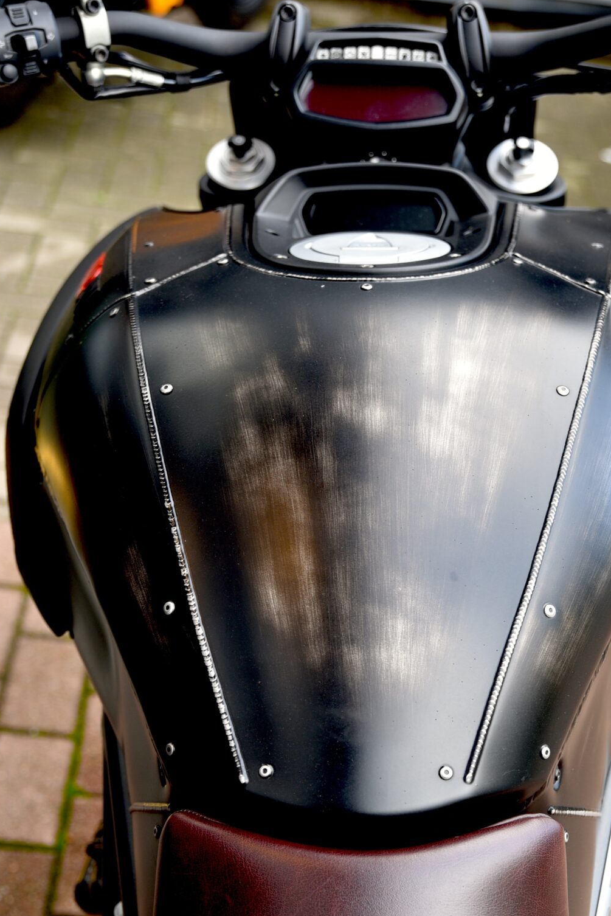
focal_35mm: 68
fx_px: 1730
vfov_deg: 29.4
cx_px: 375
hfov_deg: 20.0
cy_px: 633
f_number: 4
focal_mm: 40
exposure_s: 1/60
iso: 200
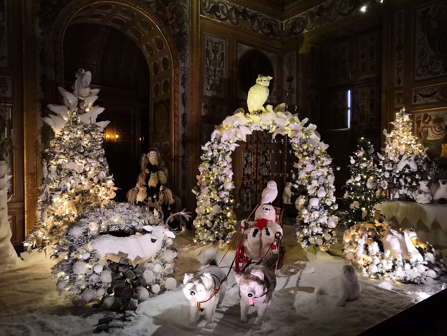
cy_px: 168
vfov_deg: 51.4
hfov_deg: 65.3
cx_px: 224
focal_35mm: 27
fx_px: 349
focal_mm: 3.95
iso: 640
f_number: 1.8
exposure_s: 1/33.3
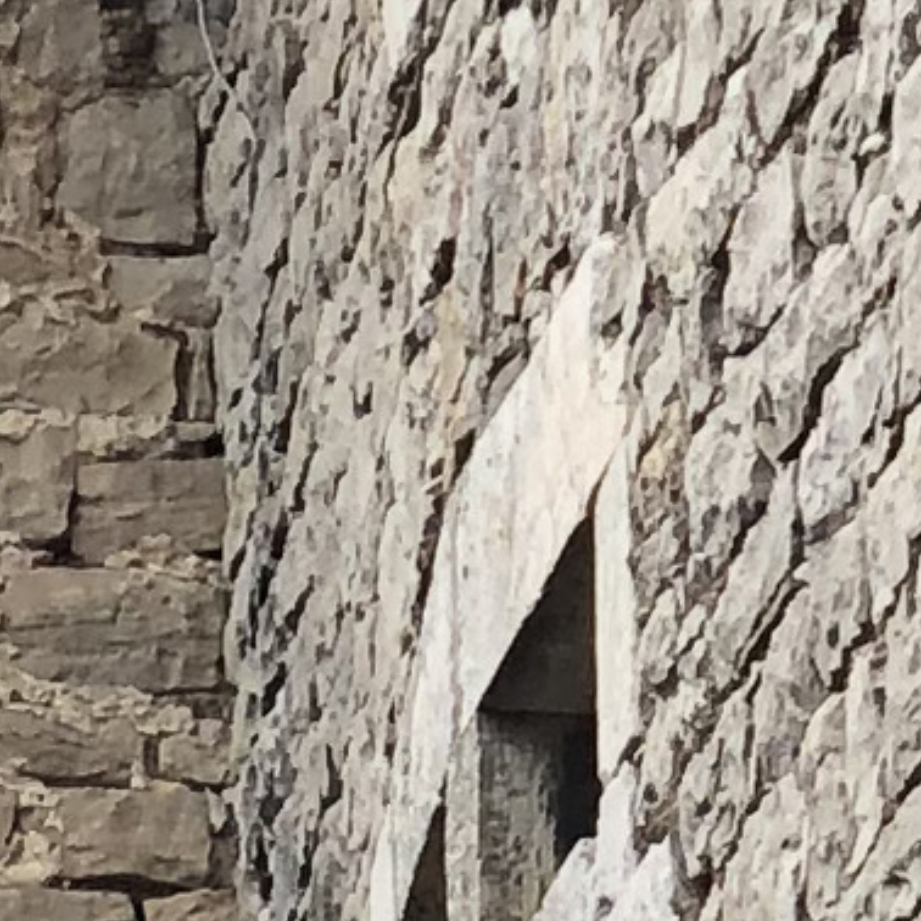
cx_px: -580
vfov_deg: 3.5
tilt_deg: +13.2
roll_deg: +0.0
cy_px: 3211
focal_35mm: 487
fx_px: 14659
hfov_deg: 3.6
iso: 16
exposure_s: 1/273
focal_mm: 6
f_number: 2.4
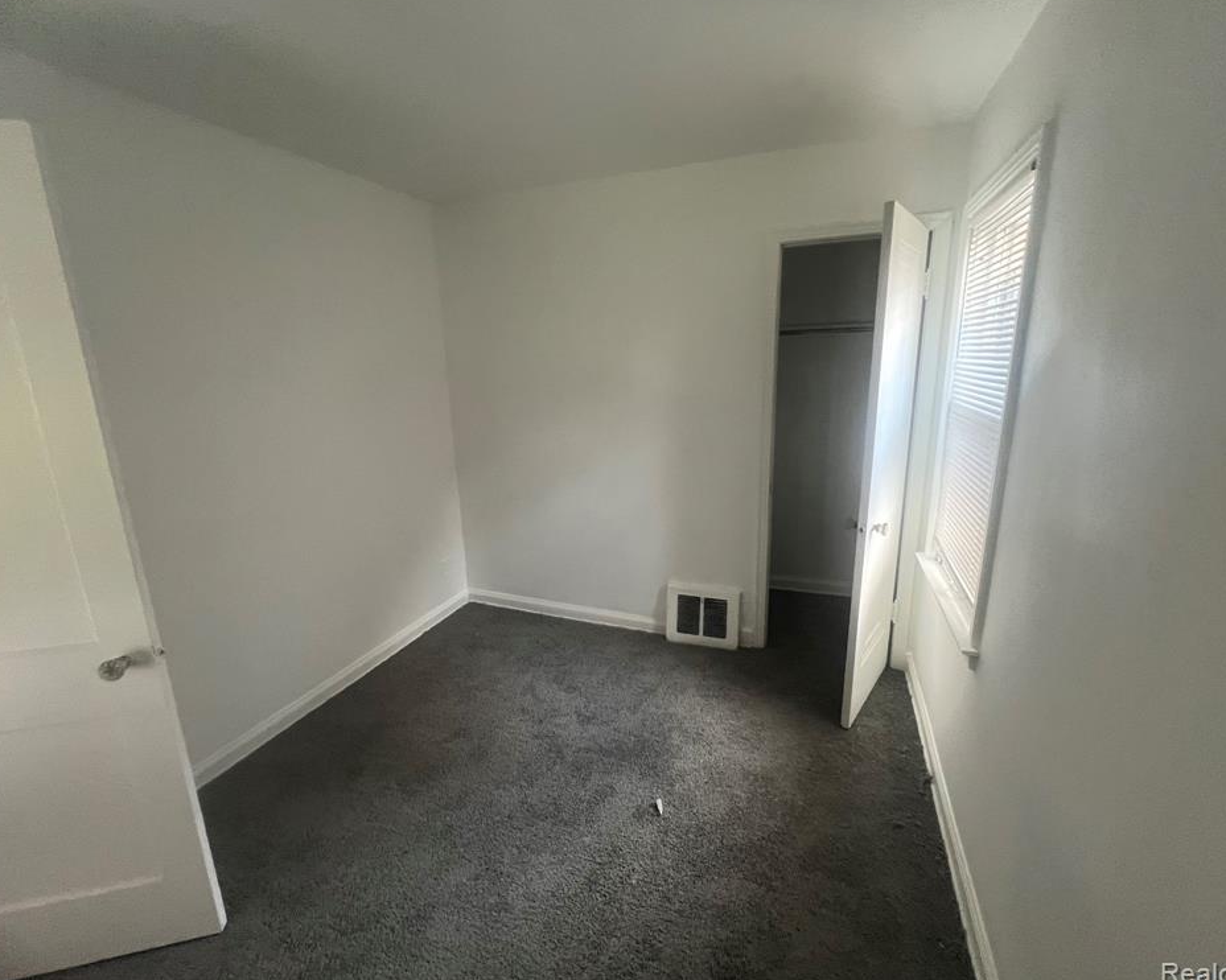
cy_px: 487
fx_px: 508
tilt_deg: -12.2
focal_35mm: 14
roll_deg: +2.6
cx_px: 618
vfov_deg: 88.0
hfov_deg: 100.7
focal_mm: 1.57
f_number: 1.8
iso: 320
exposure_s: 1/60
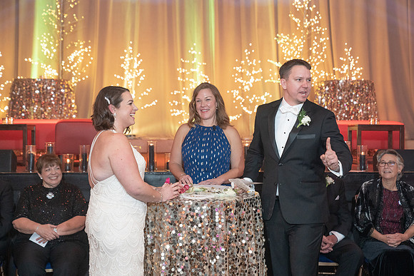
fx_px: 819
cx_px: 207
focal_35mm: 71
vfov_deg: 19.1
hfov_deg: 28.4
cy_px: 138
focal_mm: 70
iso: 4000
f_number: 4
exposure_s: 1/125
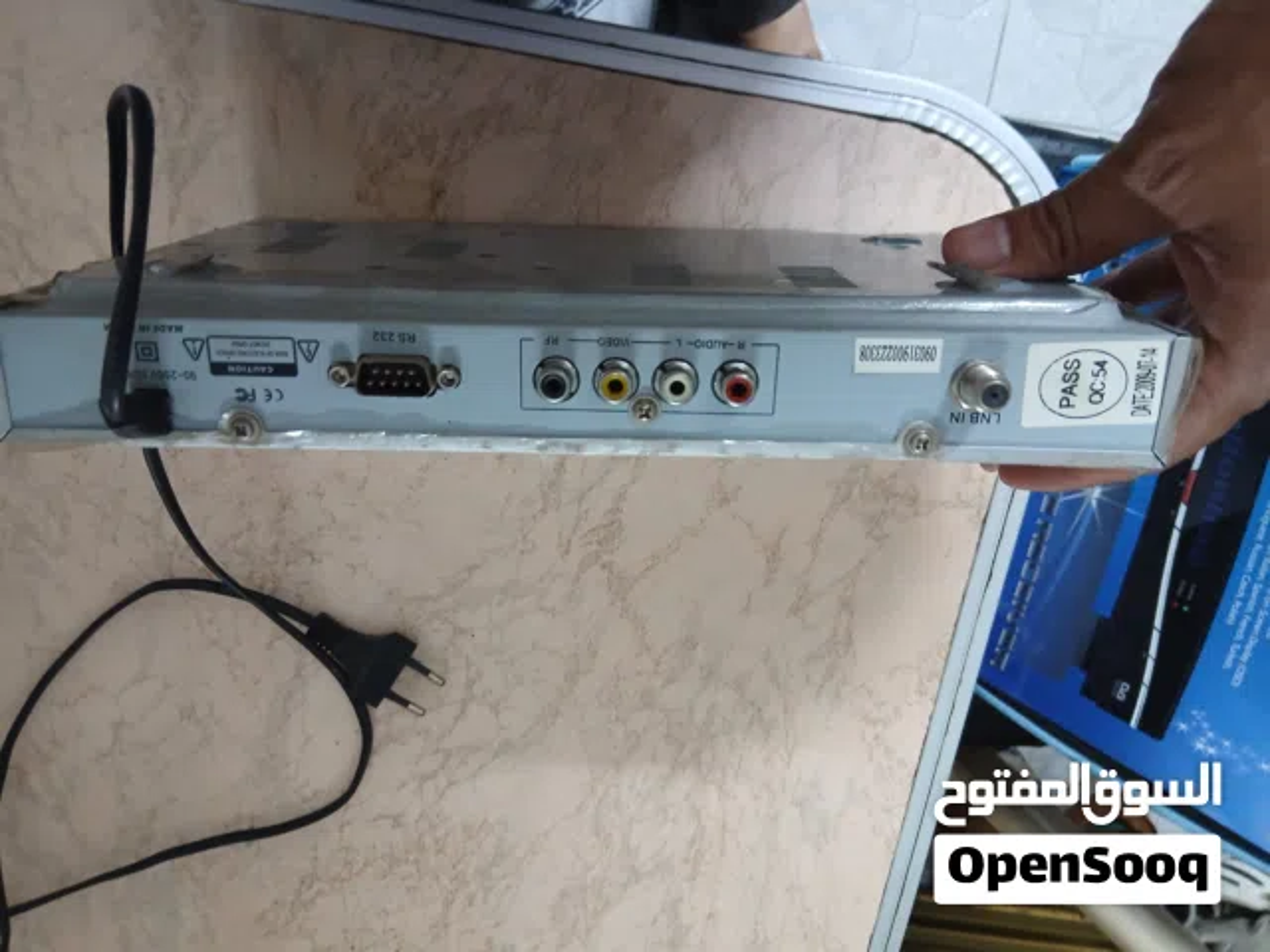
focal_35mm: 26
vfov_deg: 53.1
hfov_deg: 67.3
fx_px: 954
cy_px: 476
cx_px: 635
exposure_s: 1/25
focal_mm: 3.98
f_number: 1.8
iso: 400
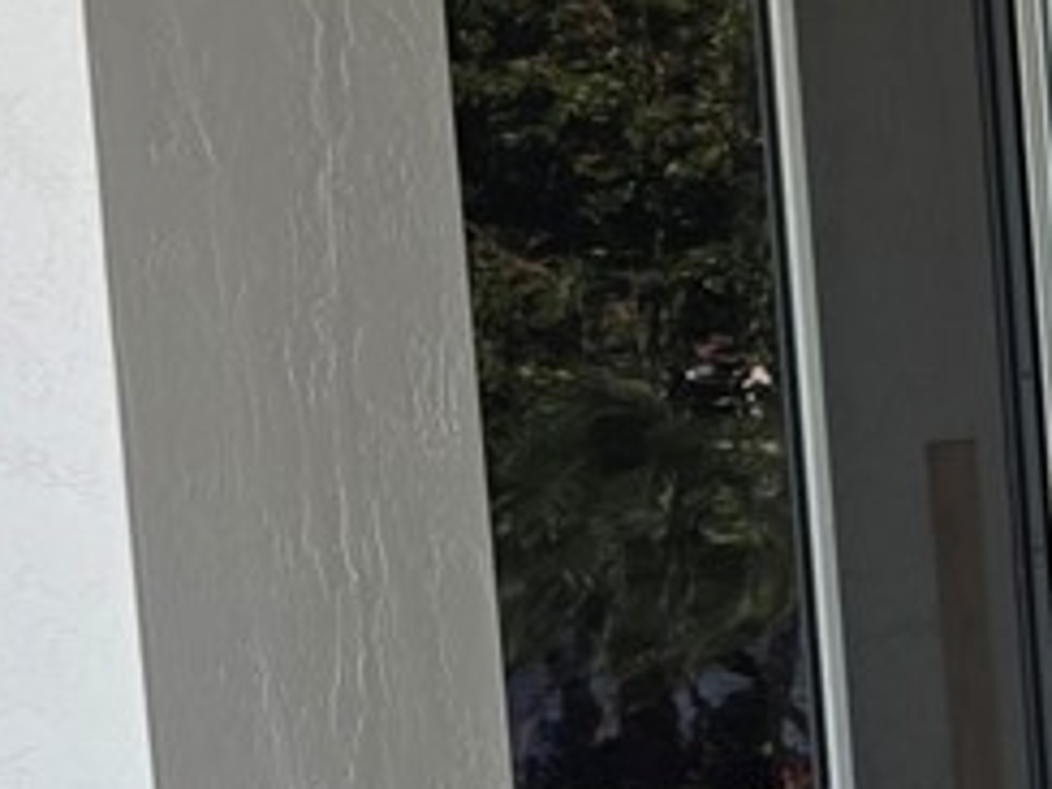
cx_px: 2768
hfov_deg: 10.6
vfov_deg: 9.6
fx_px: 4589
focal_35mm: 151
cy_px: 1052
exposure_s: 1/180
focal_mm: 6.3
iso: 50
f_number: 1.7
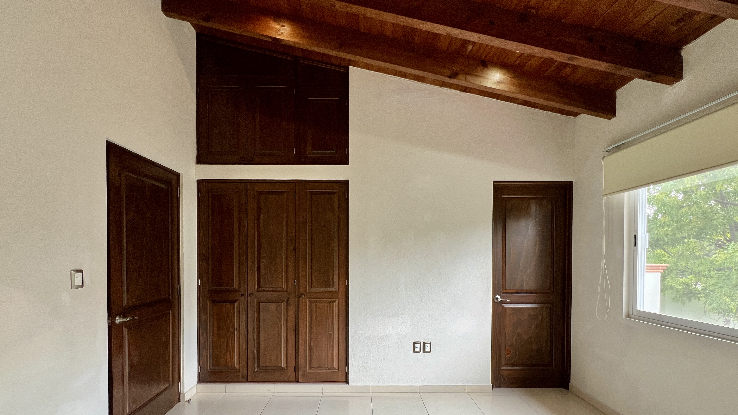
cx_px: 366
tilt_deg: -1.2
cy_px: 264
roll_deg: -0.6
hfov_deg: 103.0
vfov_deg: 69.2
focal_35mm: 15
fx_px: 294
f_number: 1.8
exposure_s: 1/99
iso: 100
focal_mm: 1.57
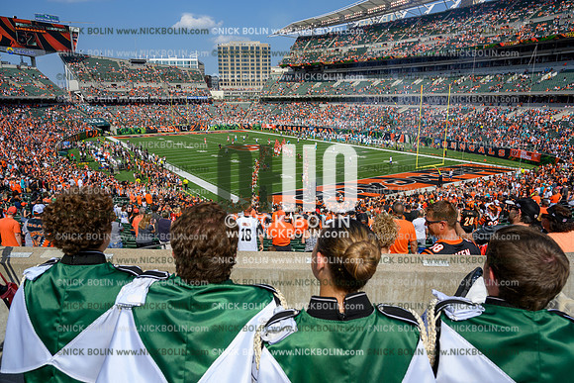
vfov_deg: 53.2
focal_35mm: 24
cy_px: 192
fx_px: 383
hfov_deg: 73.7
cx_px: 287
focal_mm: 24
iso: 80
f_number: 7.1
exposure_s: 1/400
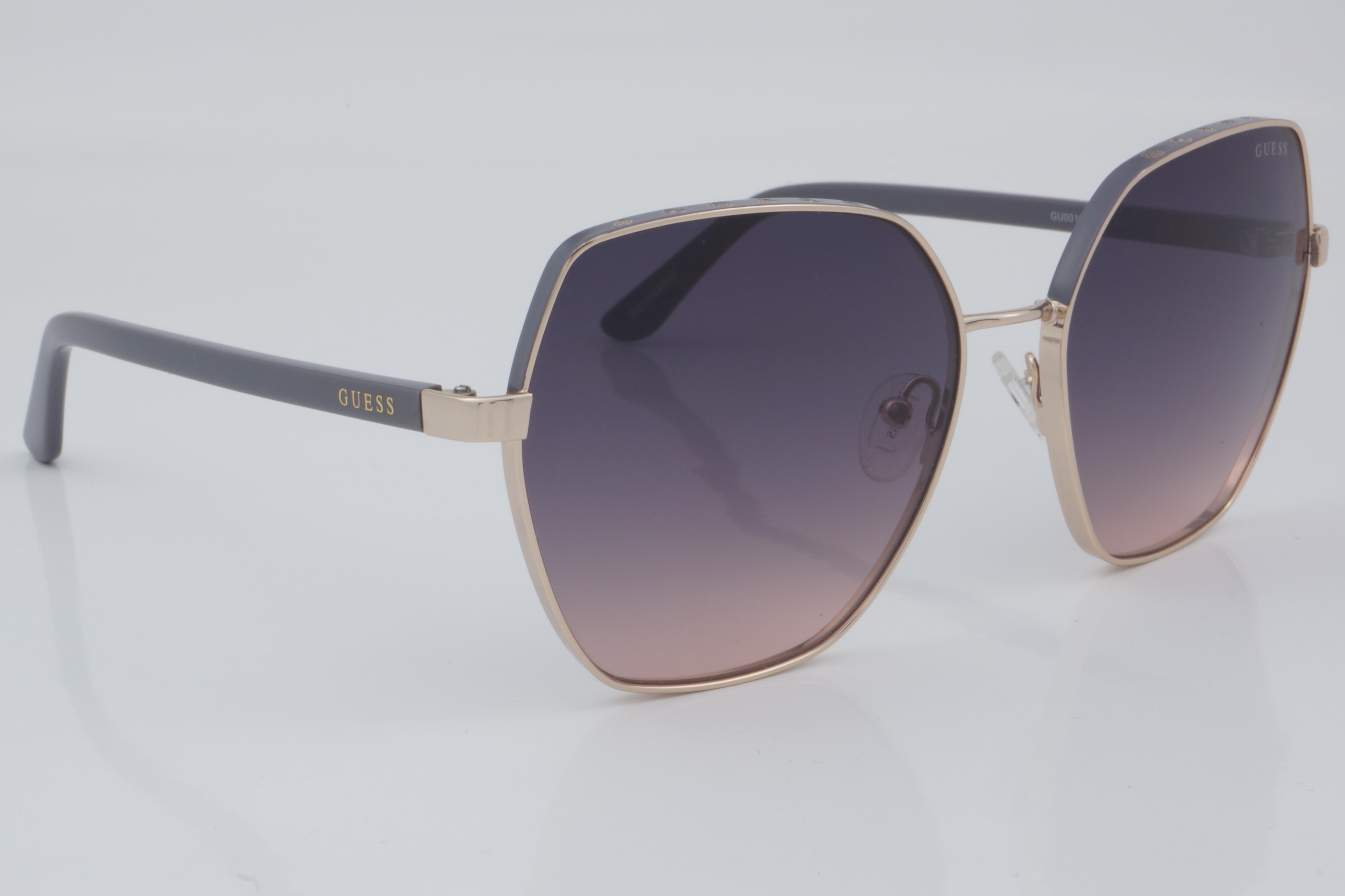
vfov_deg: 16.6
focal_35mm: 82
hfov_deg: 24.6
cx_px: 672
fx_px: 3082
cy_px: 448
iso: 100
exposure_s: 1/4
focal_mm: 55
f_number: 32
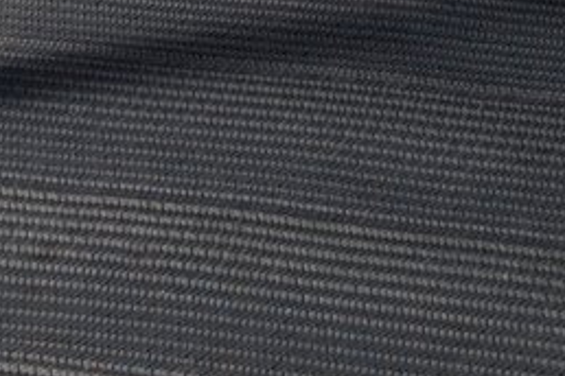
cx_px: 302
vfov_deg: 8.2
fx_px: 1867
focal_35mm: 119
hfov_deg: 17.2
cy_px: -1014
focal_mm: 16
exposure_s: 6
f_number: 10
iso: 100
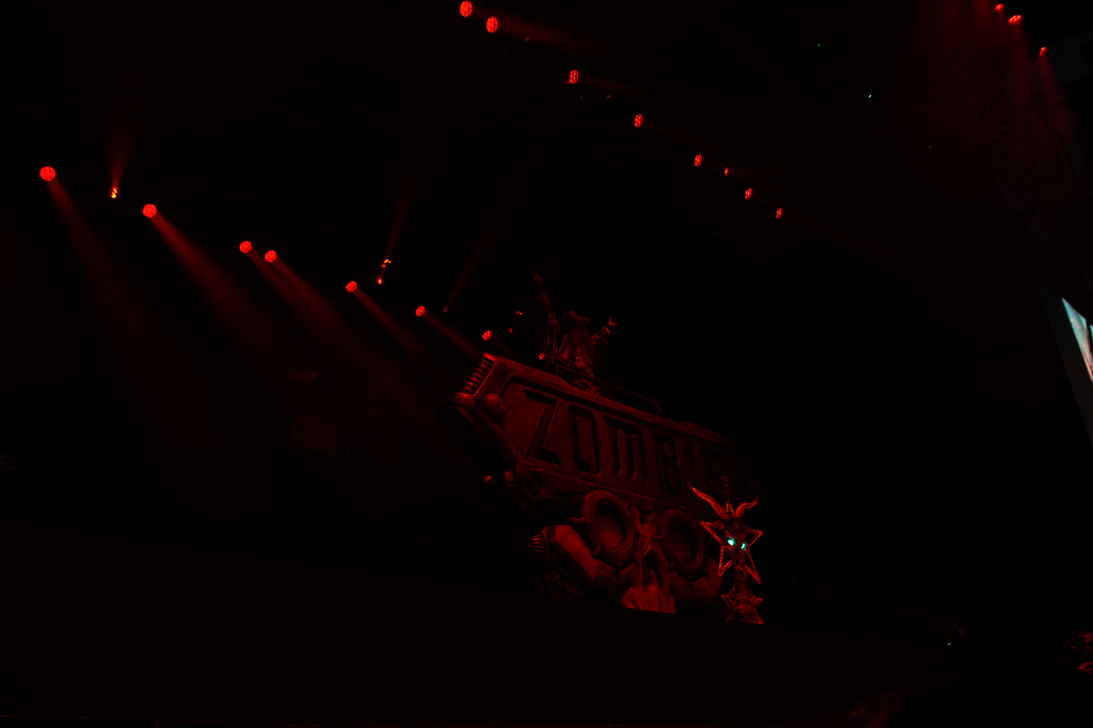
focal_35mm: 30
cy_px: 364
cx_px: 546
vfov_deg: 43.6
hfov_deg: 61.9
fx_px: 911
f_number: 4
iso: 640
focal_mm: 30
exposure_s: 1/125
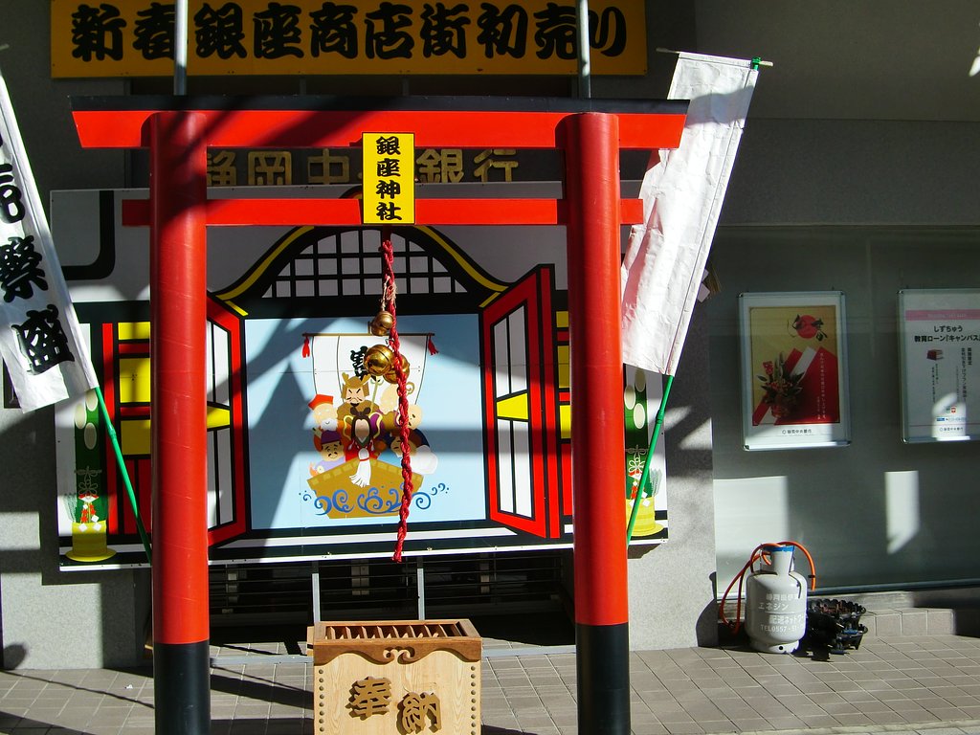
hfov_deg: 41.2
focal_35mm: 46
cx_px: 490
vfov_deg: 31.5
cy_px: 368
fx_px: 1302
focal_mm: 8.2
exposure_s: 1/160
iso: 64
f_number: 8.8
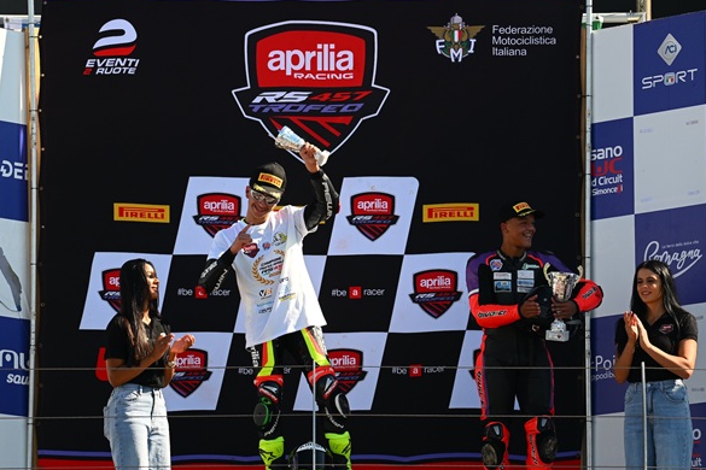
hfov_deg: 4.9
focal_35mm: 424
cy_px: 254
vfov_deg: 3.2
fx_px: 8314
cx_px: 276
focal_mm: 310
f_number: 8
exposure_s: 1/800
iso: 500
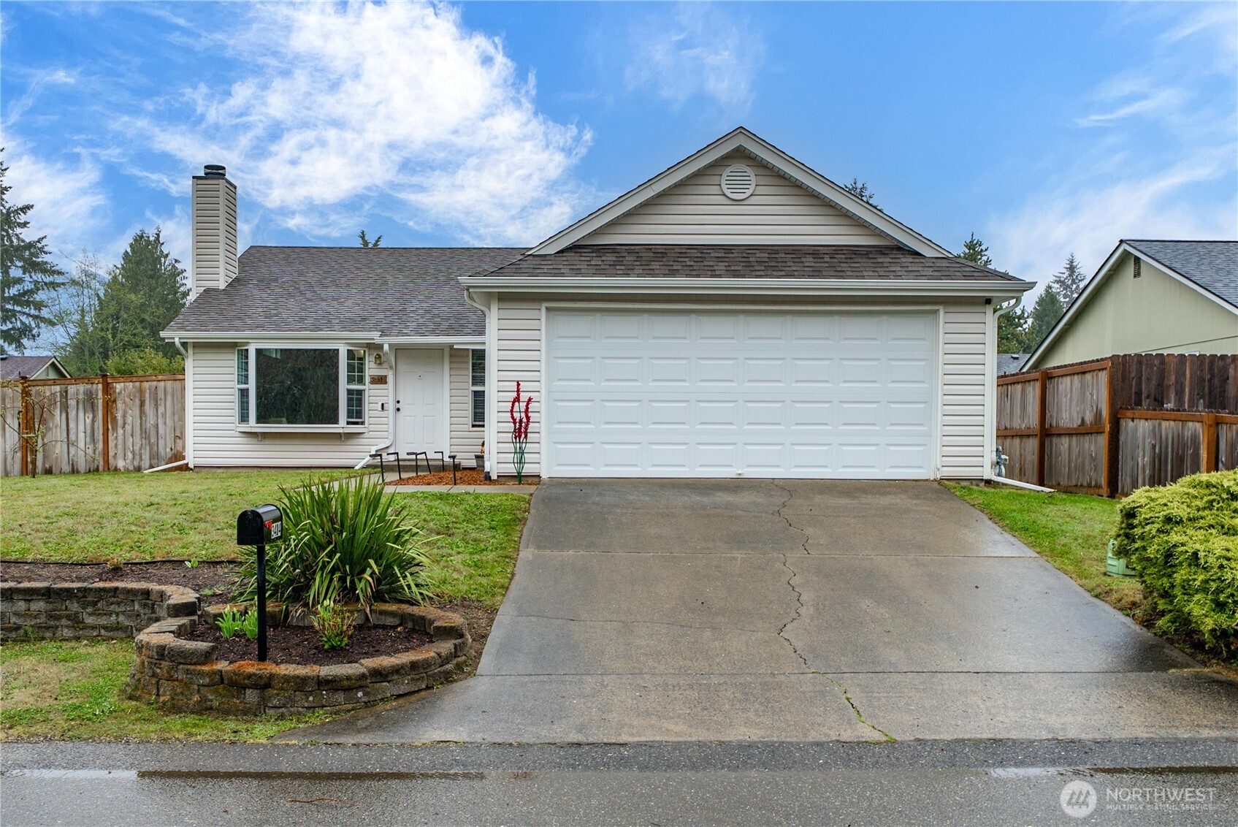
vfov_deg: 53.2
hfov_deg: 73.7
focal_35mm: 24
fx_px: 826
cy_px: 414
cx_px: 619
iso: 80
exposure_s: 1/60
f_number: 7.1
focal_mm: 24
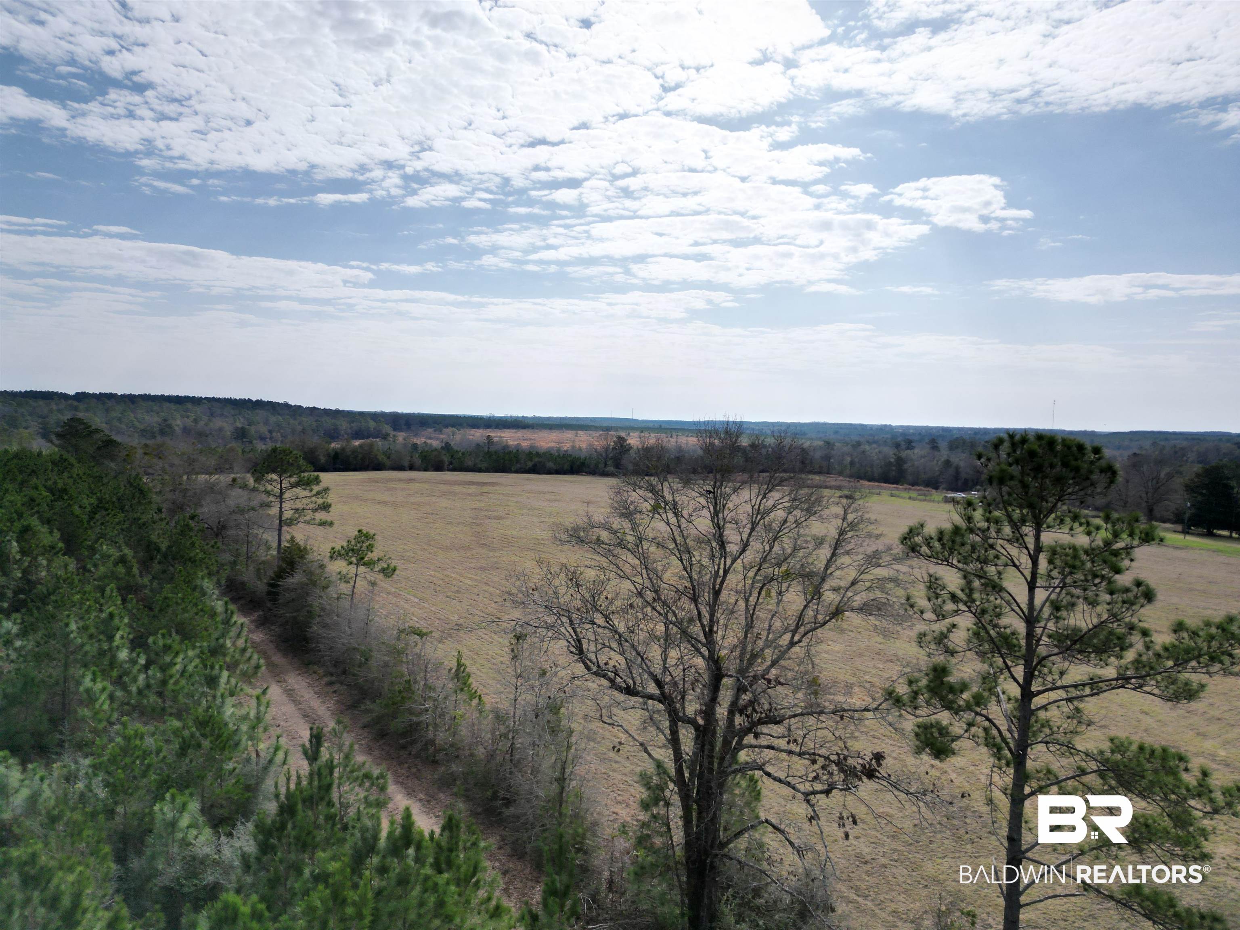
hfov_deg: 71.6
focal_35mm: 24
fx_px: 860
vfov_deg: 56.8
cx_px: 620
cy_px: 465
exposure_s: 1/8000
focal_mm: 6.72
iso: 110
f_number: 1.7
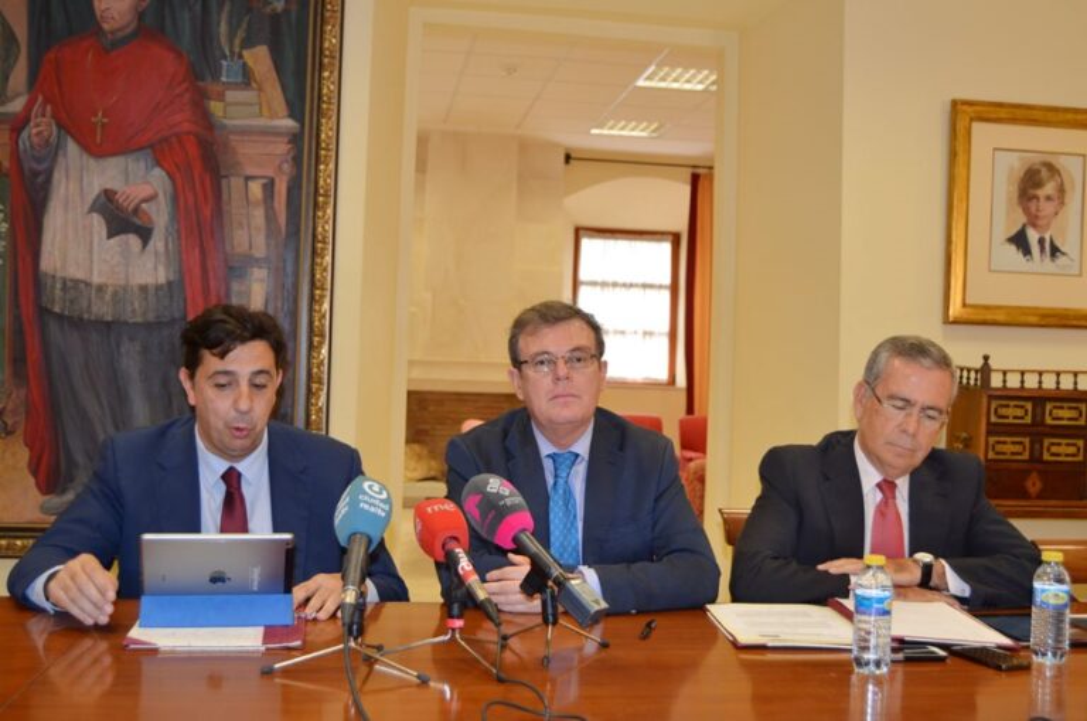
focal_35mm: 39
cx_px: 544
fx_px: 1175
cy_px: 360
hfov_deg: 49.6
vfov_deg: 34.1
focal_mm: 26
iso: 400
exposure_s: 1/80
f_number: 4
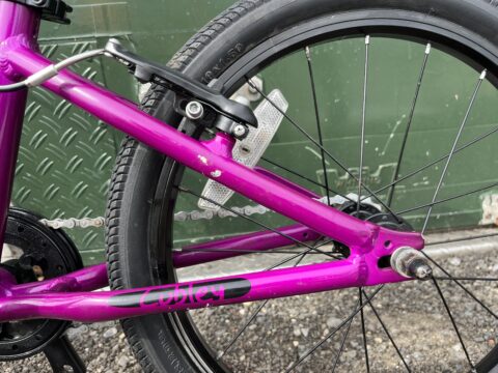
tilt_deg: -19.5
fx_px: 374
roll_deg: +5.2
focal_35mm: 26
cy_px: 186
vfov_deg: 53.1
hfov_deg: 67.3
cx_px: 249
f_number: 1.6
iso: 50
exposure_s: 1/517
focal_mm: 5.1
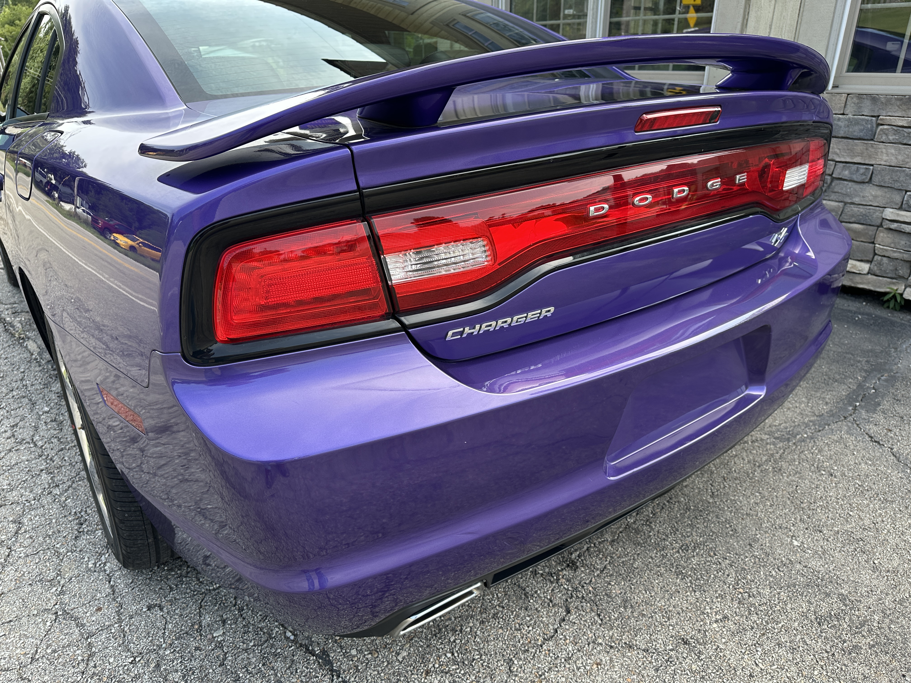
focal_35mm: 24
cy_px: 342
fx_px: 632
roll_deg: +0.0
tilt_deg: -23.9
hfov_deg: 71.6
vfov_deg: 56.8
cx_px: 456
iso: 80
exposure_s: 1/642
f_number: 1.78
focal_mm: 6.86
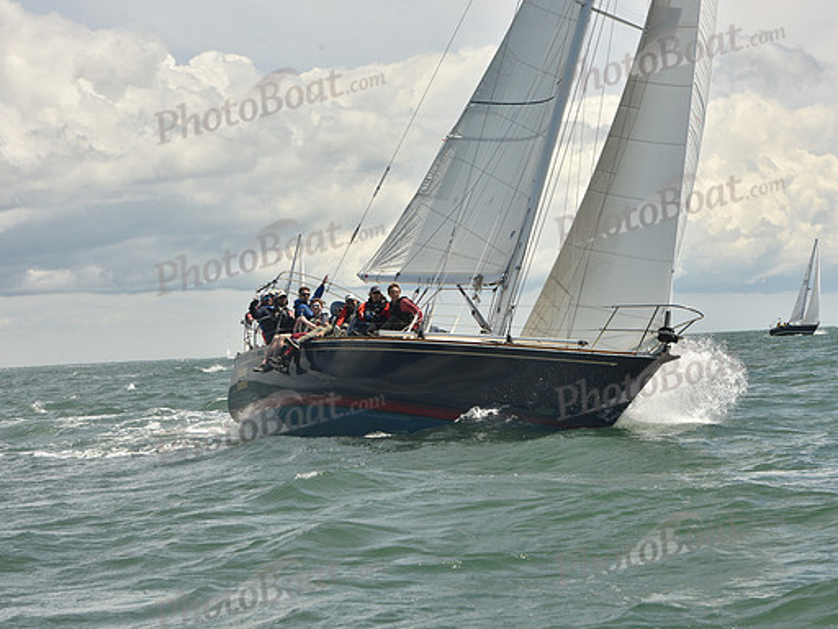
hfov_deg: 18.0
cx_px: 471
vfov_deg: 13.6
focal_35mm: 109
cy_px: 315
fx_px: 2639
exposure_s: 1/800
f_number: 11
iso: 320
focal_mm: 100
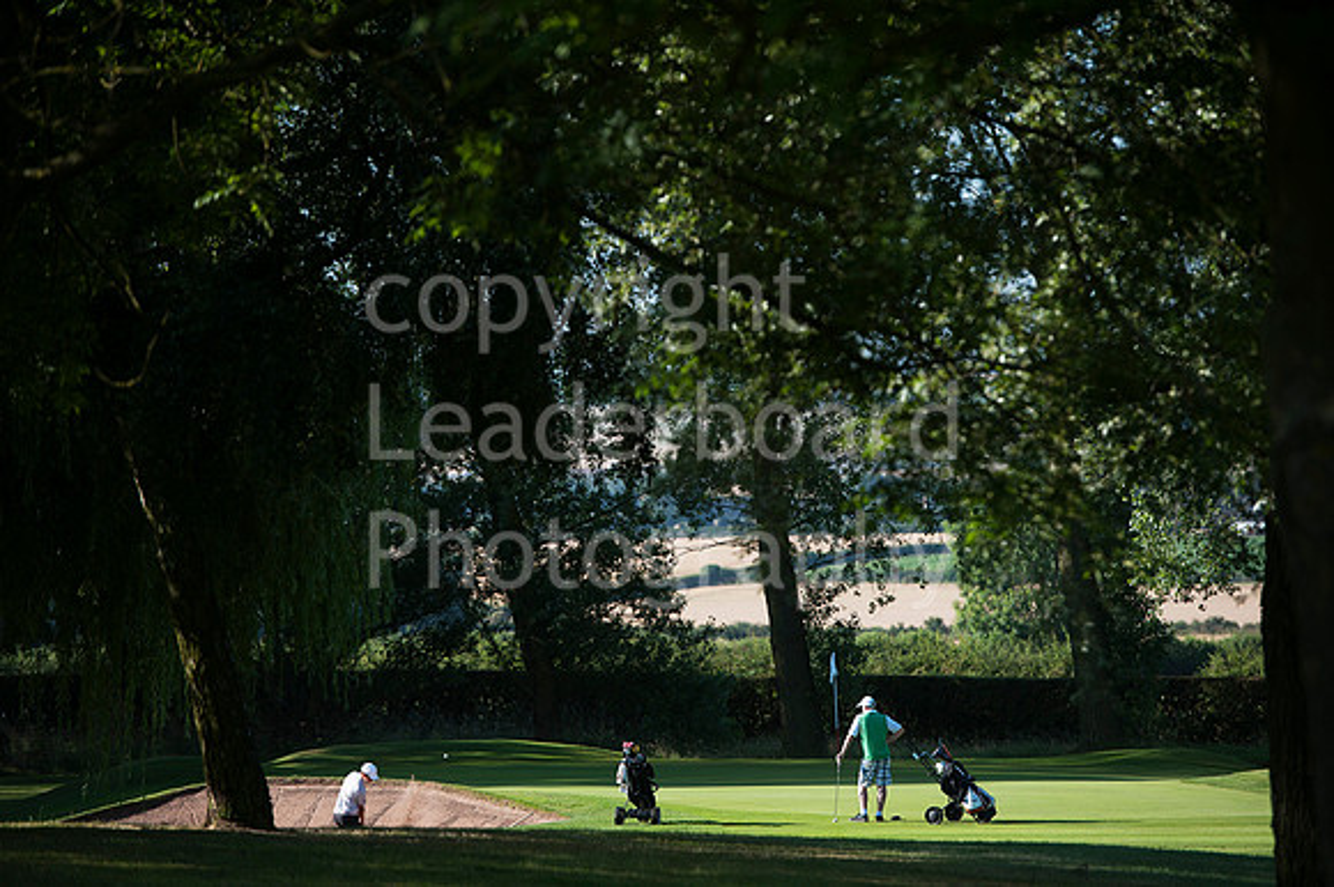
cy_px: 444
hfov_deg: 11.4
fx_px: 6666
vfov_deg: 7.6
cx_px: 667
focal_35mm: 180
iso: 200
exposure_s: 1/1250
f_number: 4.5
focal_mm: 180
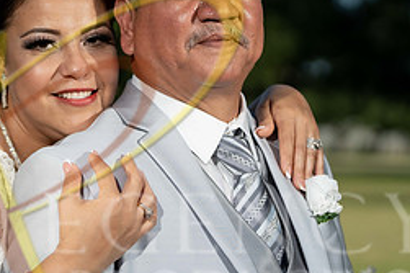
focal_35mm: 162
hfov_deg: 12.7
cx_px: 114
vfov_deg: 8.5
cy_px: 189
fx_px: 1844
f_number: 2.5
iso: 200
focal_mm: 70
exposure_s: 1/4000
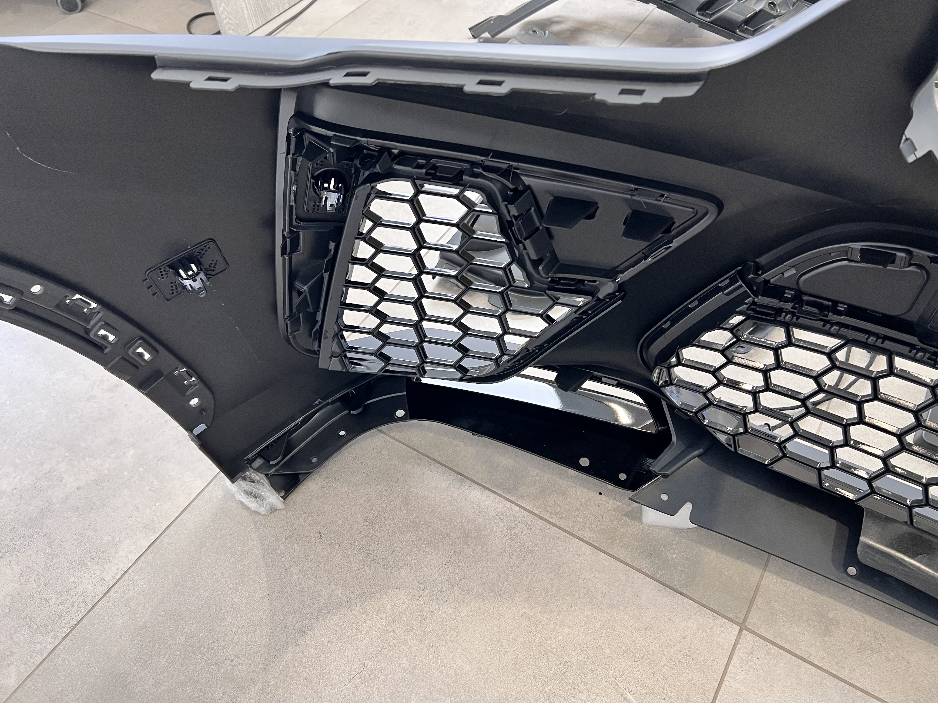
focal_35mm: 26
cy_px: 352
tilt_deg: -50.9
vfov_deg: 53.1
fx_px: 705
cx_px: 469
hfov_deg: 67.3
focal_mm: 5.7
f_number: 1.5
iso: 125
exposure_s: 1/50
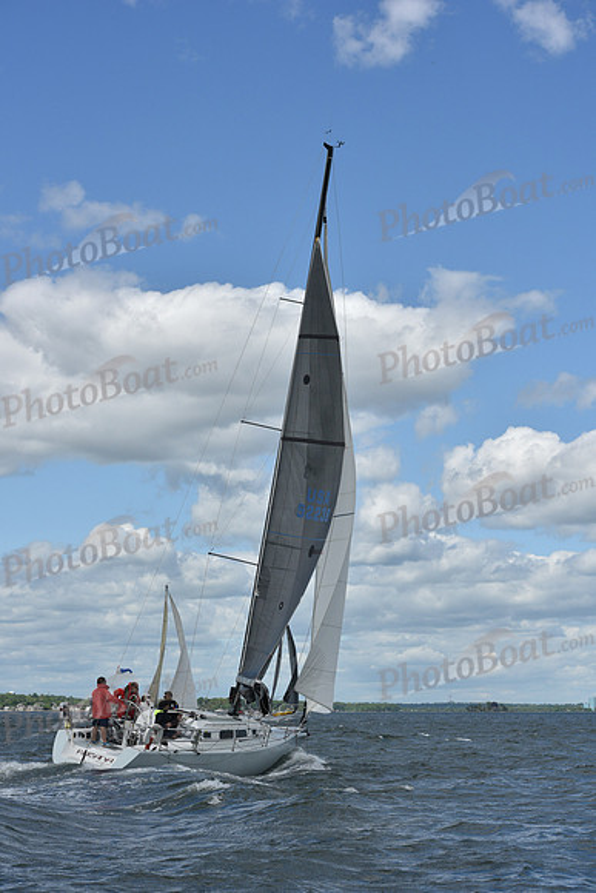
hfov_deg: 19.5
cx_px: 298
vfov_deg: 28.8
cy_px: 446
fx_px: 1737
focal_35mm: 70
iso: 320
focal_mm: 70
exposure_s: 1/1250
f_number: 9
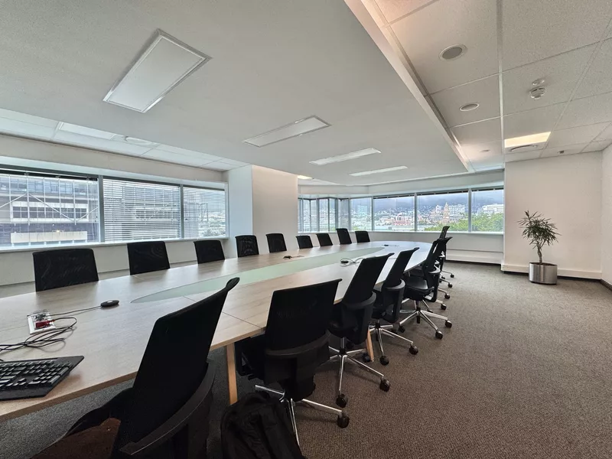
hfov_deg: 102.1
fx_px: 248
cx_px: 306
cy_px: 230
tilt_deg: -1.8
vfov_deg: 85.7
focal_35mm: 14
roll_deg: +1.2
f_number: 2.2
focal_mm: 2.22
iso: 64
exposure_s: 1/100
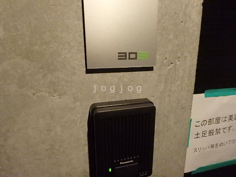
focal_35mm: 21
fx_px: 143
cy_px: 88
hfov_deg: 79.0
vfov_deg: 63.4
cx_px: 118
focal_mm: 3.7
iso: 3200
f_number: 3.5
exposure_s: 1/125
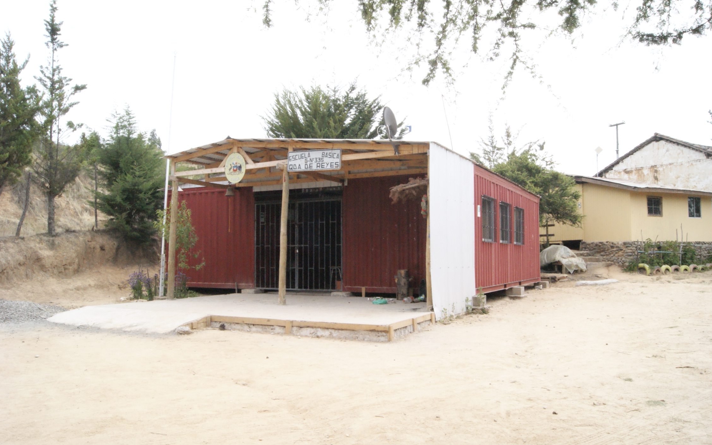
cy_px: 214
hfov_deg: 66.5
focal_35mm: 28
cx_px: 362
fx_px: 543
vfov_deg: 44.5
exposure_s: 1/200
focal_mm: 18
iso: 1600
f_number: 20
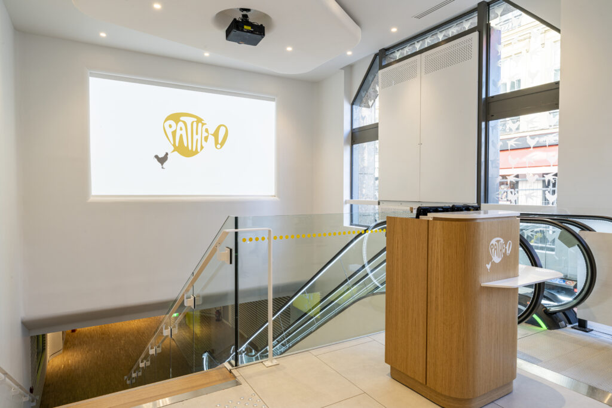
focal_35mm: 22
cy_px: 204
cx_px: 306
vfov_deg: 57.2
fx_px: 374
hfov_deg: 78.6
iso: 100
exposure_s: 1/2
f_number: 16
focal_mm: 22
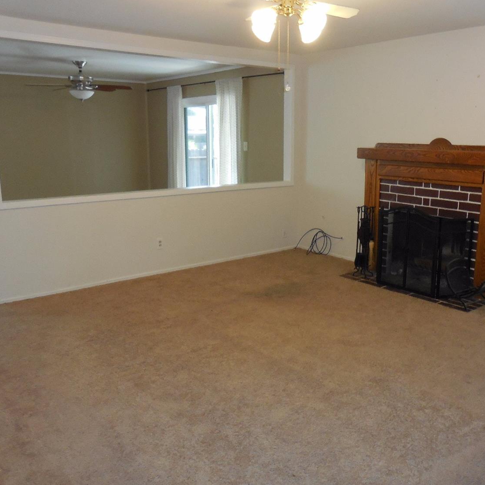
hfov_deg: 52.3
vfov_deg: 52.5
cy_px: 244
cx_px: 284
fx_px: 491
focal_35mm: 31
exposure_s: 1/25
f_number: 3.5
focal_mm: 4.6
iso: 400
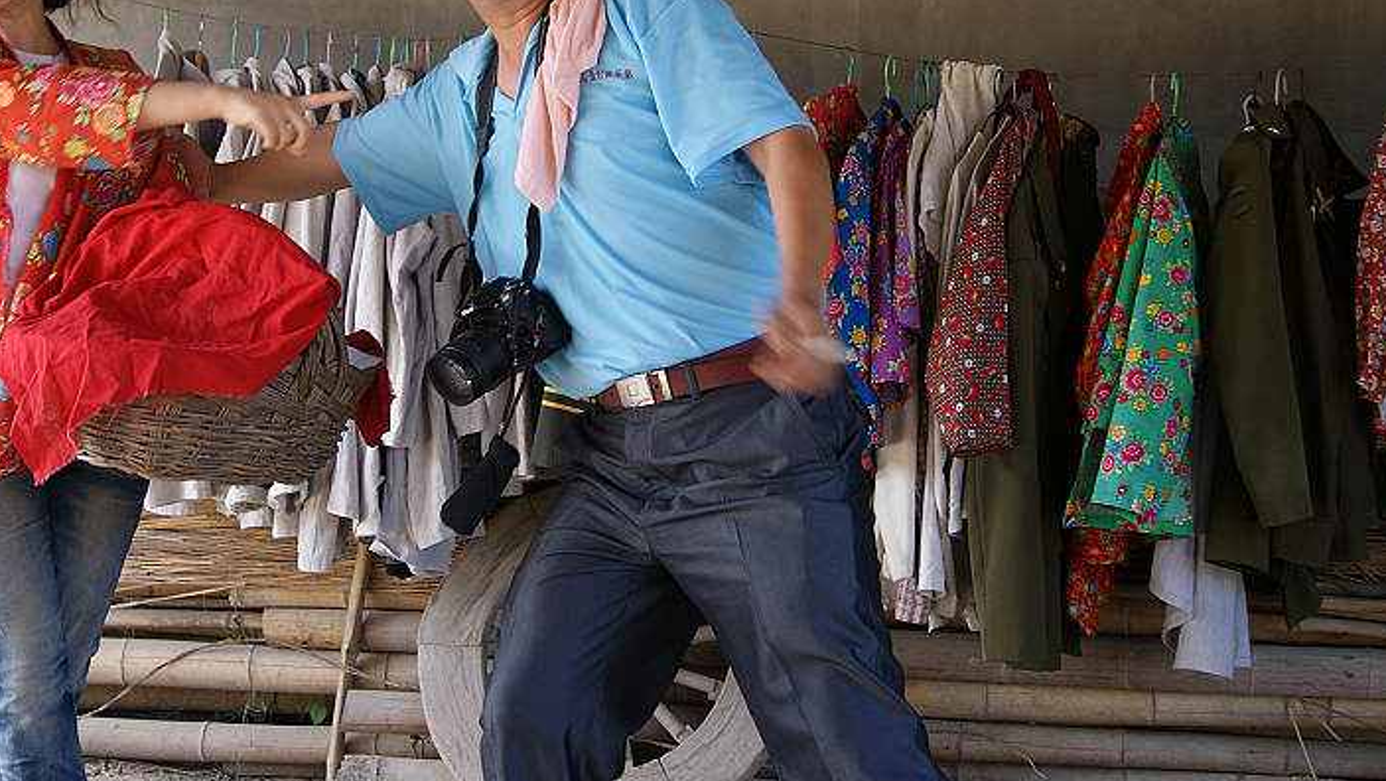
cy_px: 285
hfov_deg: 32.6
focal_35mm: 64
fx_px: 2353
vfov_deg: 18.8
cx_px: 499
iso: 100
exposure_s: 1/50
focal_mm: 28
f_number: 4
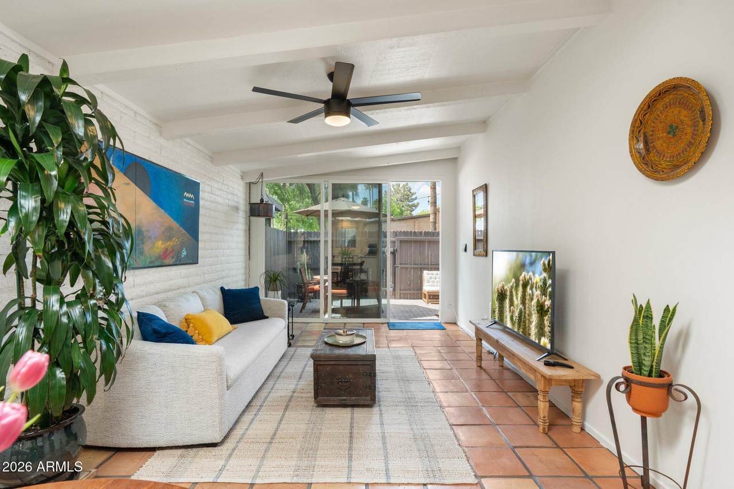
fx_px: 367
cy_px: 244
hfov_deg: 90.0
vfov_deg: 67.4
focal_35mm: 18
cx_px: 367
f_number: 8
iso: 1000
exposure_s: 1/13
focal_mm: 18
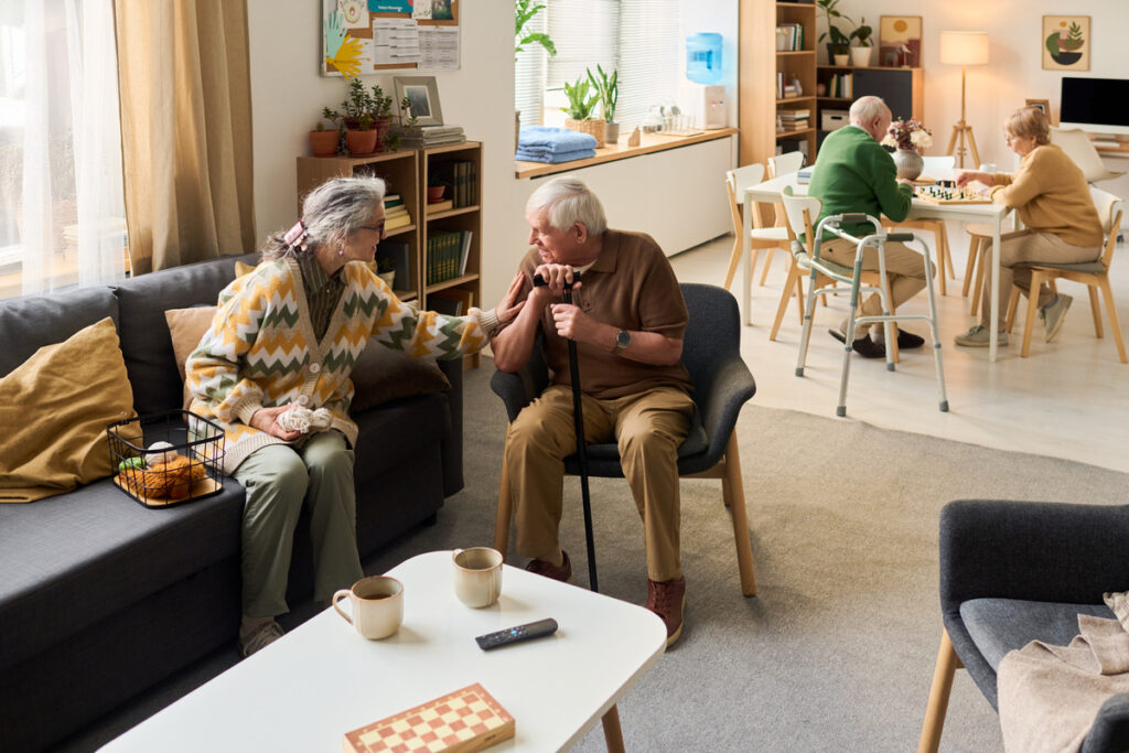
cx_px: 564
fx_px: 1098
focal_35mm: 35
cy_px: 376
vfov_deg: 37.9
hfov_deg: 54.4
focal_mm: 35
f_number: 3.5
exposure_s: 1/160
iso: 640
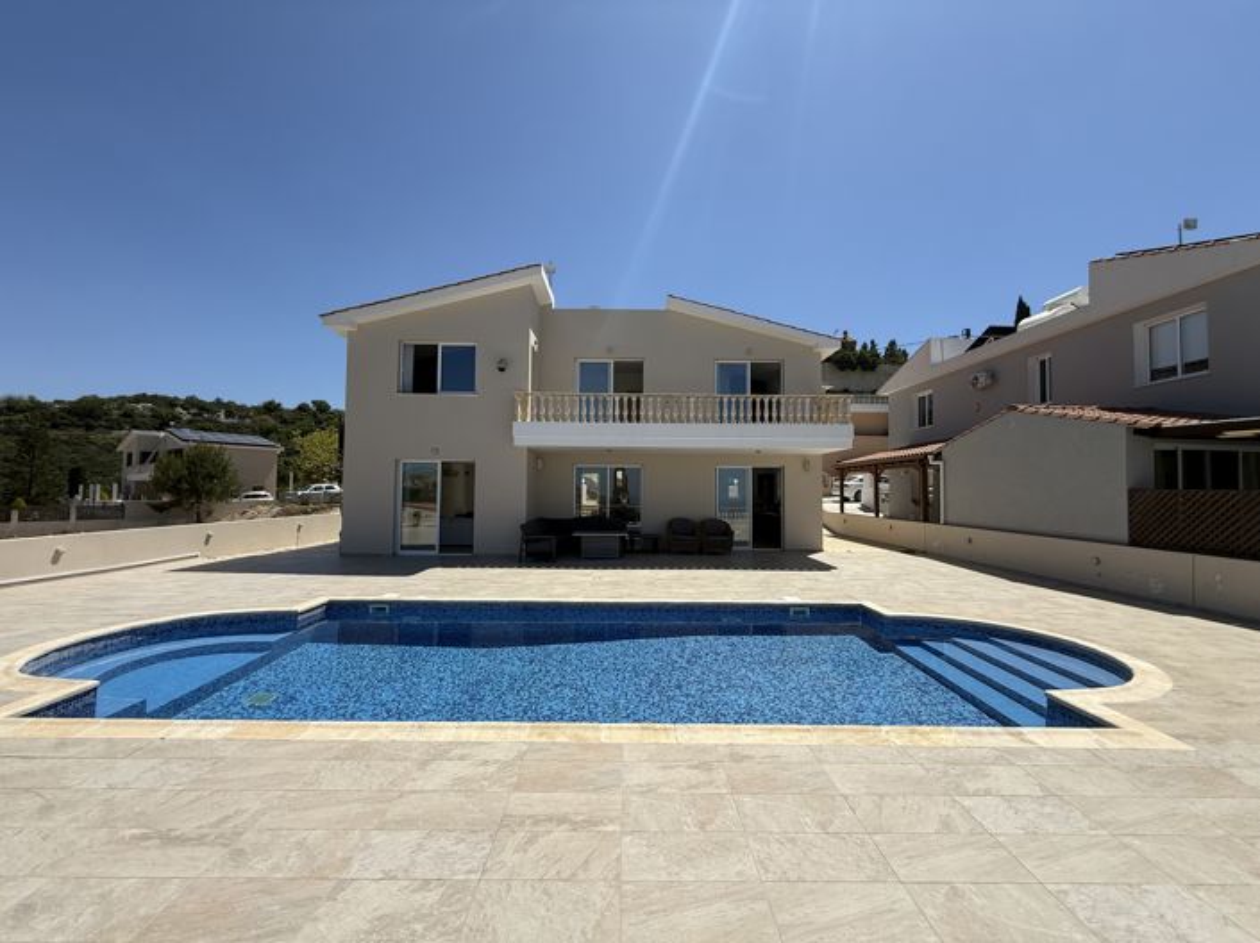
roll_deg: -0.6
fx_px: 509
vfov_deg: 85.6
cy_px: 472
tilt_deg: +3.3
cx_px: 630
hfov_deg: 102.1
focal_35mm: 14
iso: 50
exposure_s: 1/2976
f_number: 2.2
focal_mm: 2.22
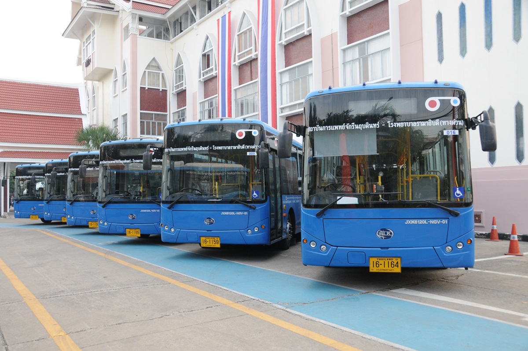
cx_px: 264
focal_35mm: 33
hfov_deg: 57.3
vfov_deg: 39.9
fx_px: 483
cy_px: 176
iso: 500
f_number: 5.6
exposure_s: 1/125
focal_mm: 22
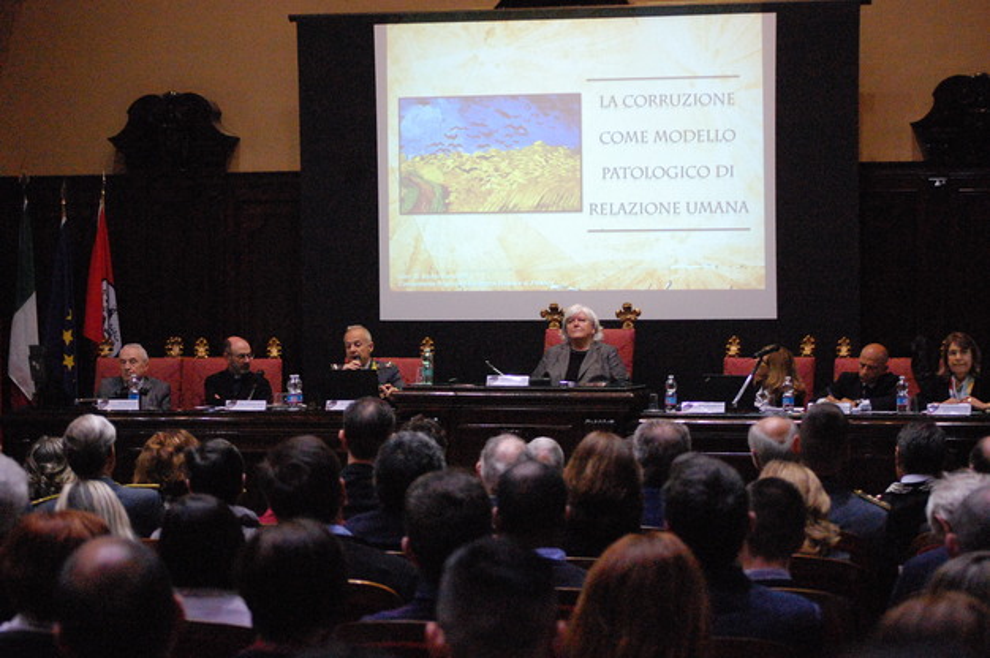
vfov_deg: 16.5
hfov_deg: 24.6
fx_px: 2266
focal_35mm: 82
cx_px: 495
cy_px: 329
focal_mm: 55
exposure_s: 1/250
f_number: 4
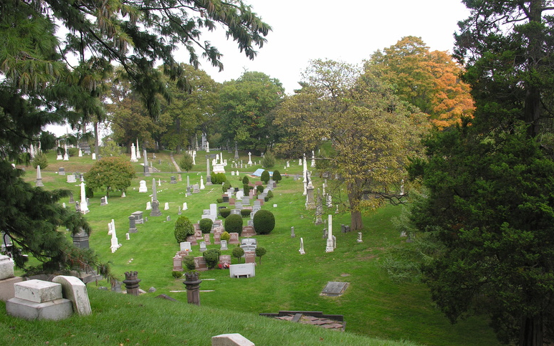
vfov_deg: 33.5
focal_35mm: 38
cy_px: 207
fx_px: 574
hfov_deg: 51.5
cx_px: 281
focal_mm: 8.9
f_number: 4
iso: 50
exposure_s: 1/82.3
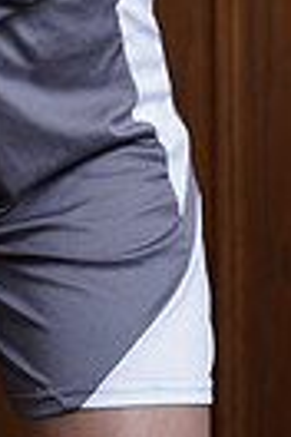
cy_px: -324
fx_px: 4534
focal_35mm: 374
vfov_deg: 5.4
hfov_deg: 3.7
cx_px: -149
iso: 200
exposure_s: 1/250
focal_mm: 85
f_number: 5.6
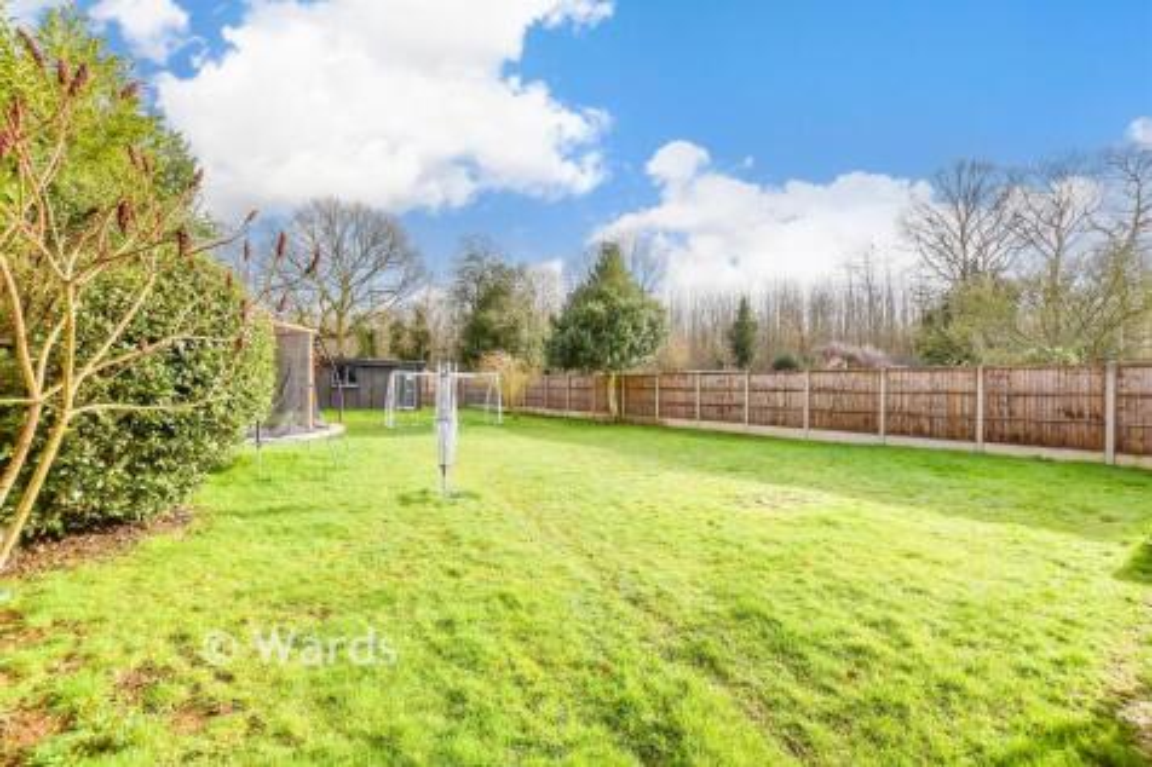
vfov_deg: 77.3
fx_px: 480
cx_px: 576
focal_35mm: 15
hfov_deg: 100.4
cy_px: 384
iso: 320
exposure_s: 1/400
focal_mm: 10
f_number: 8
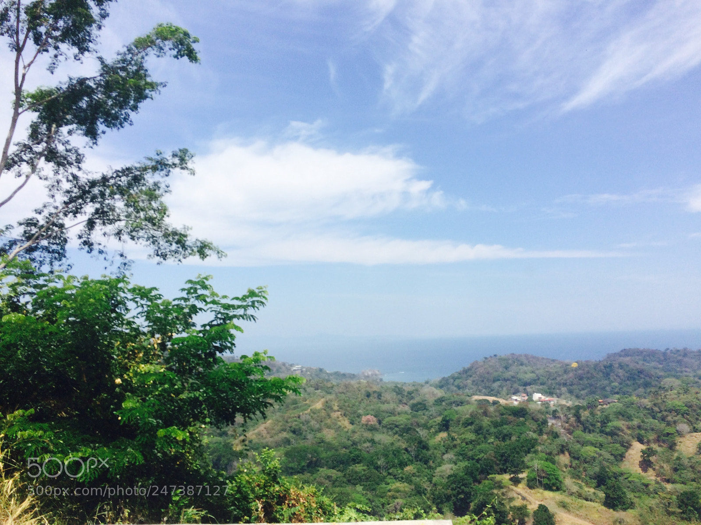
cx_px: 350
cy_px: 262
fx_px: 587
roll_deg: +0.6
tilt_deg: +7.3
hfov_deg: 61.7
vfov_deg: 48.2
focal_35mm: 29
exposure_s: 1/1709
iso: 32
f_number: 2.2
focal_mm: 4.15
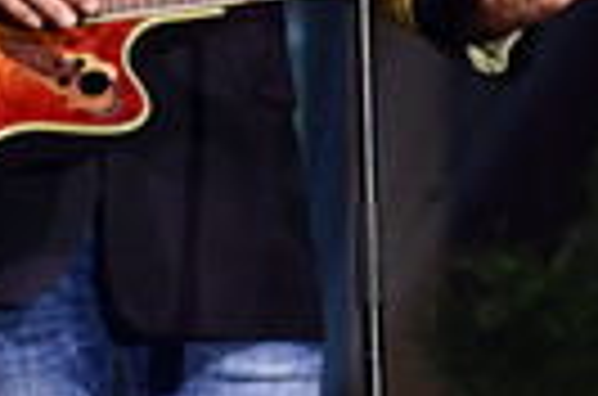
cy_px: -274
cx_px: 119
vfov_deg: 2.0
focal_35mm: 678
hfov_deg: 3.0
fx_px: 11235
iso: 3200
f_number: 5
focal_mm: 200
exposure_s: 1/320
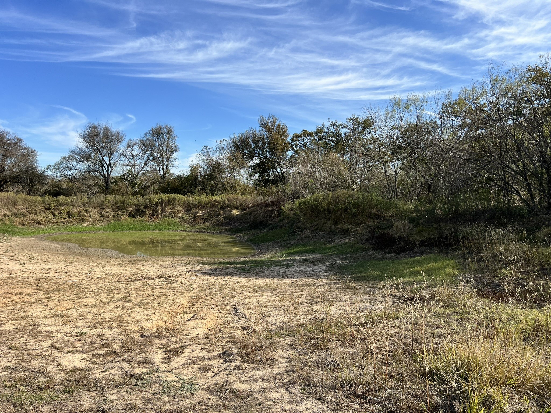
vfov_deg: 53.1
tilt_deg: -1.2
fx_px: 414
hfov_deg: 67.3
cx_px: 276
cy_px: 206
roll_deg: +0.4
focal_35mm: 26
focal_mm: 5.7
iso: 50
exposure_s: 1/3077
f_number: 1.5
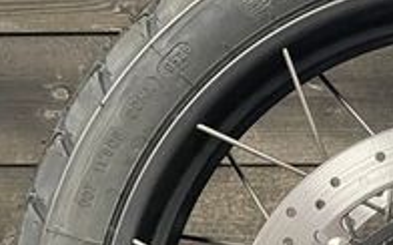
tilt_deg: -4.0
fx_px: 963
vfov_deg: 13.9
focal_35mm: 90
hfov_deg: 21.5
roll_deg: +1.3
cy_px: 317
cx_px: 463
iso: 500
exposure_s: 1/50
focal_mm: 4.2
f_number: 1.6
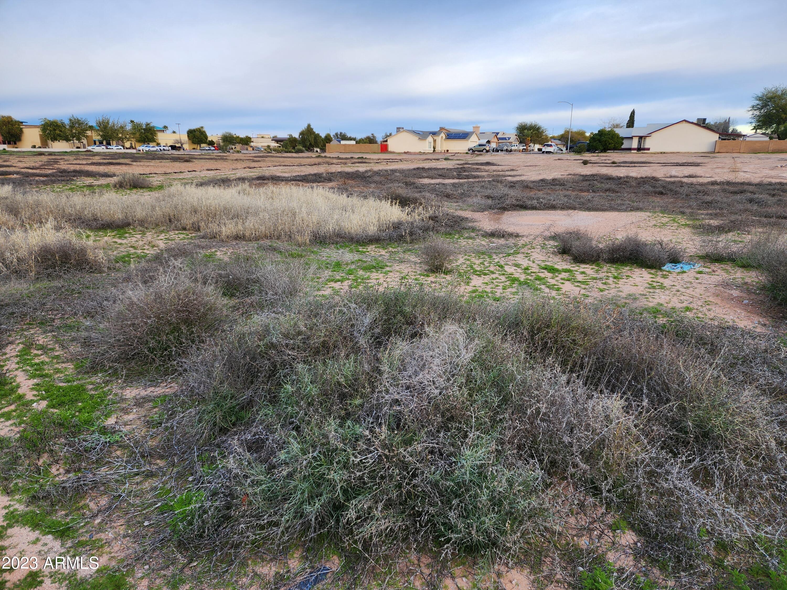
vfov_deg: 58.9
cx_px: 394
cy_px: 295
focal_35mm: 23
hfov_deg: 73.9
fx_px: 523
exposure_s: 1/180
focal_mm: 6.4
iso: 25
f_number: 1.8
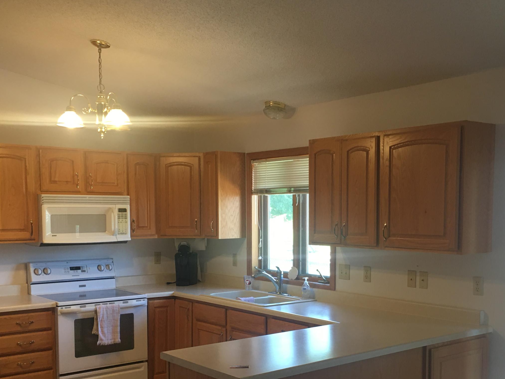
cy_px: 269
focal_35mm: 43
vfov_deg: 33.1
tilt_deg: -3.9
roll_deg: +1.0
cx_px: 266
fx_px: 627
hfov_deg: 43.8
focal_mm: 4.15
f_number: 2.2
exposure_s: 1/15
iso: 32
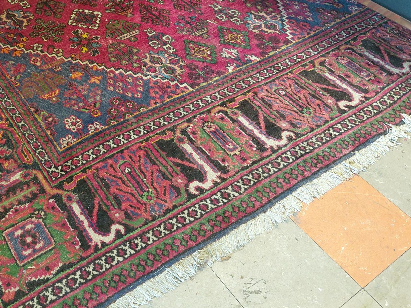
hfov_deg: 44.9
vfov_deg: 34.2
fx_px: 487
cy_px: 65
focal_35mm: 41
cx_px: 126
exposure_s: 1/25
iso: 500
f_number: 1.8
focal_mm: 4.69
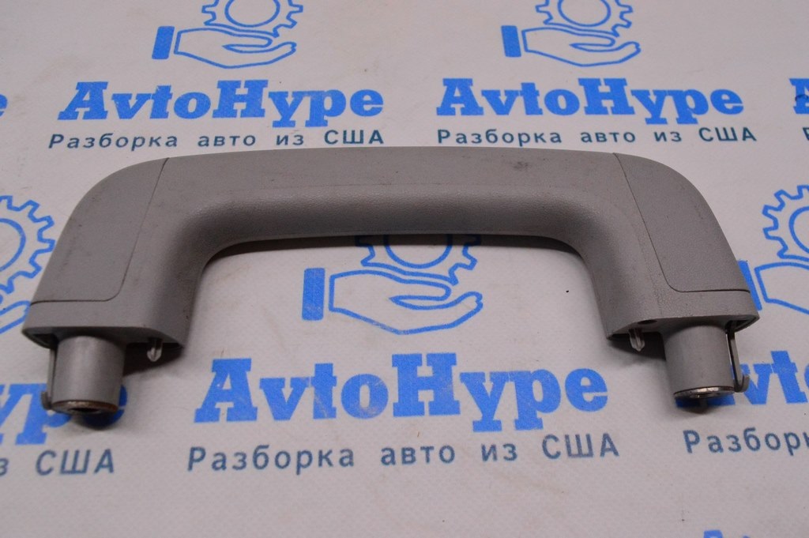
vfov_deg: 41.6
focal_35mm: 32
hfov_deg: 59.5
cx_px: 404
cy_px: 269
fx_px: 707
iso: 3200
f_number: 9
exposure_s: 1/320
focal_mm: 21
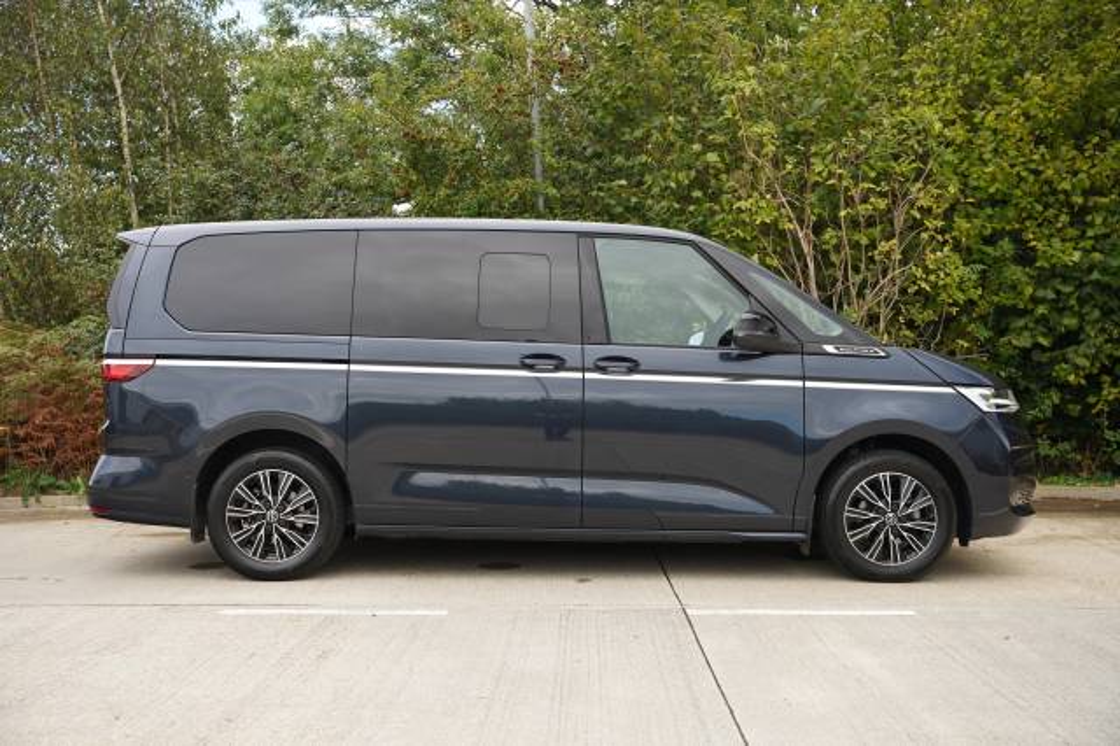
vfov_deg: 36.2
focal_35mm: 37
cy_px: 373
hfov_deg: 52.3
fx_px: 1141
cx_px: 560
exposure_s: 1/160
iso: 200
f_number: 4
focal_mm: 36.7
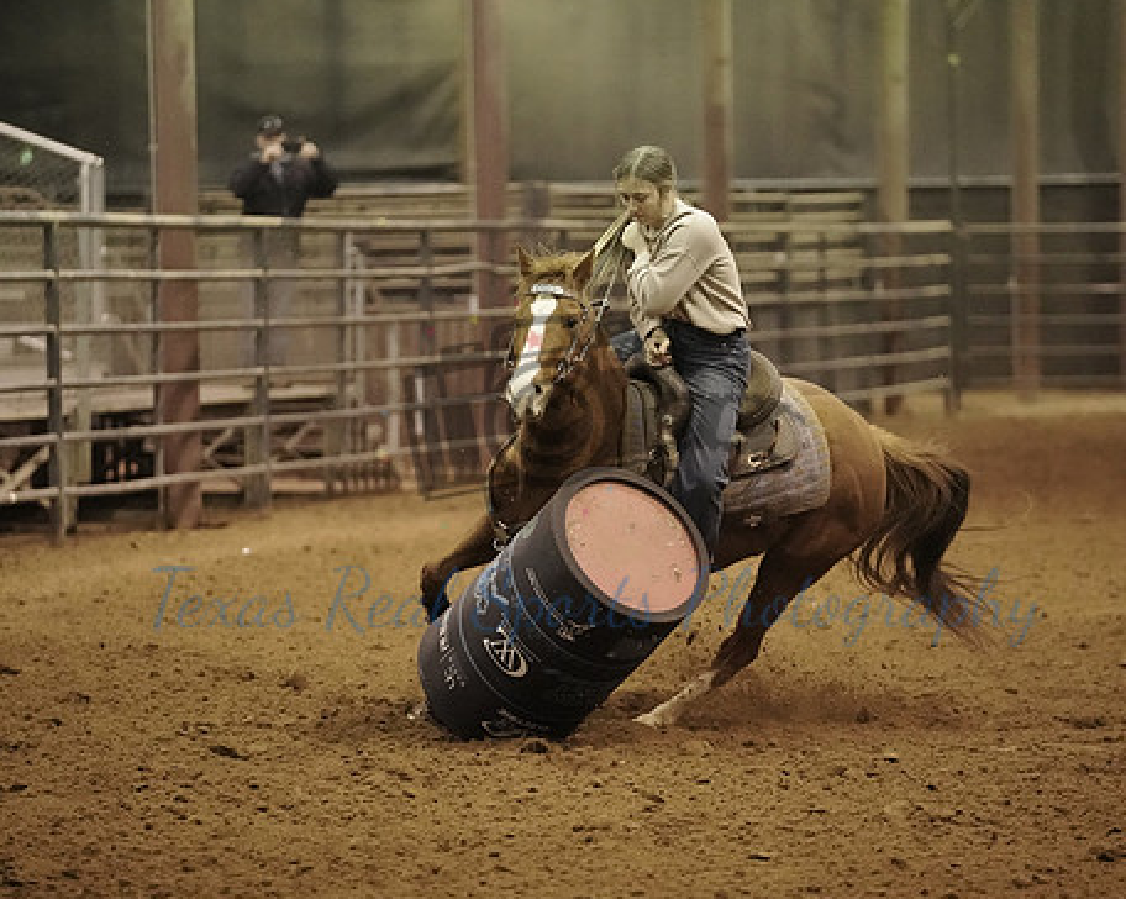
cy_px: 473
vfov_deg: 7.9
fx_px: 6526
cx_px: 598
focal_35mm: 196
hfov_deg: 9.9
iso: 20000
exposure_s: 1/640
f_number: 2.8
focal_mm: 164
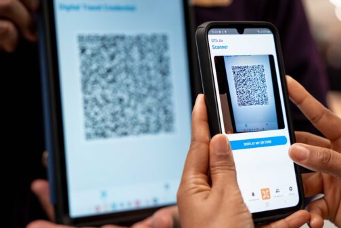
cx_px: 218
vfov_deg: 14.6
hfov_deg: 21.8
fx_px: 884
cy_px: 77
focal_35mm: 93
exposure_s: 1/160
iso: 500
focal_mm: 61.2
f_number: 2.8
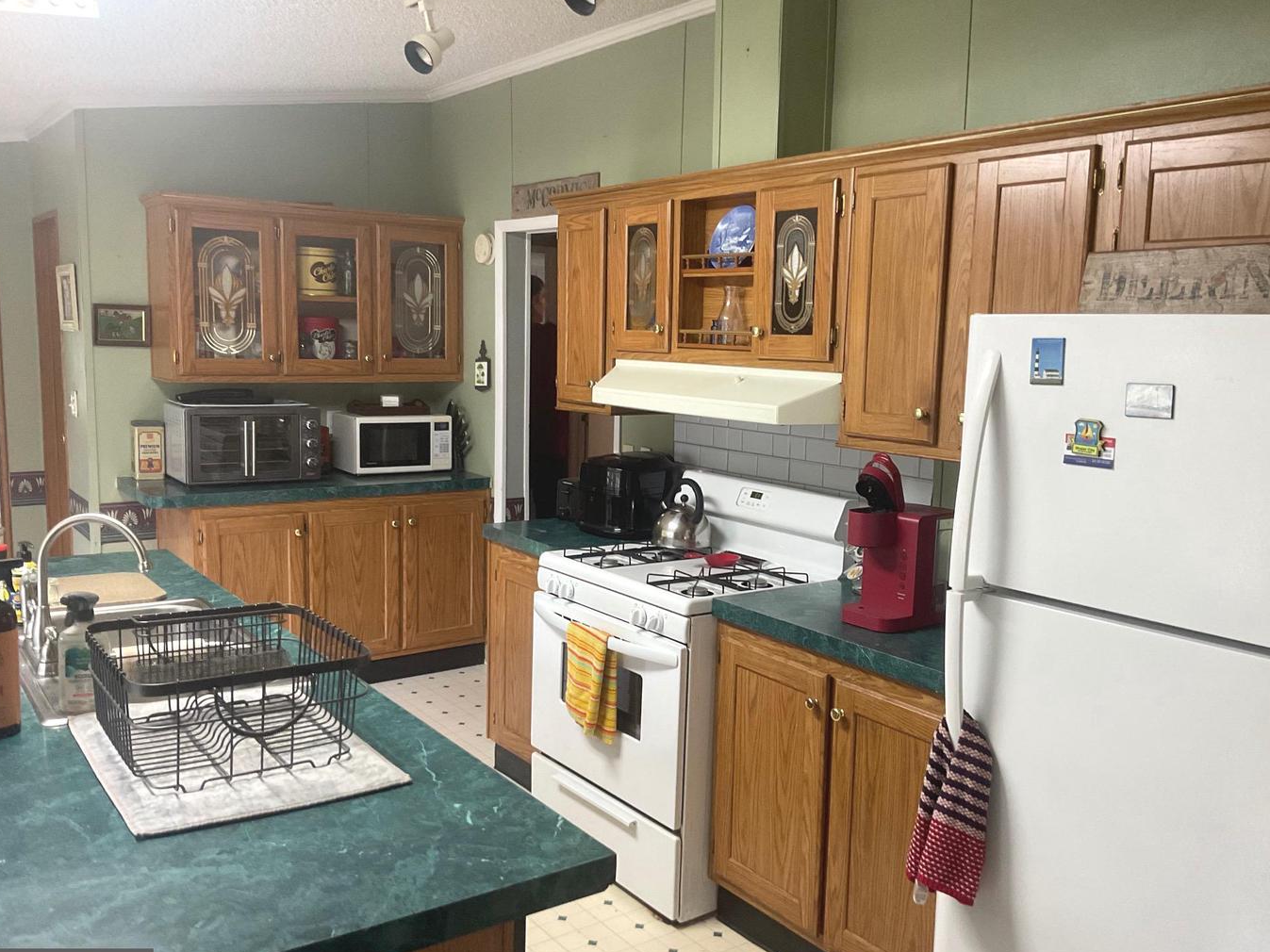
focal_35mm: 31
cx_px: 667
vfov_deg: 45.4
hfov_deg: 58.3
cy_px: 494
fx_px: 1137
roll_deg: -1.5
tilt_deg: -8.2
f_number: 1.8
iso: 80
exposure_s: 1/60
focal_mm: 3
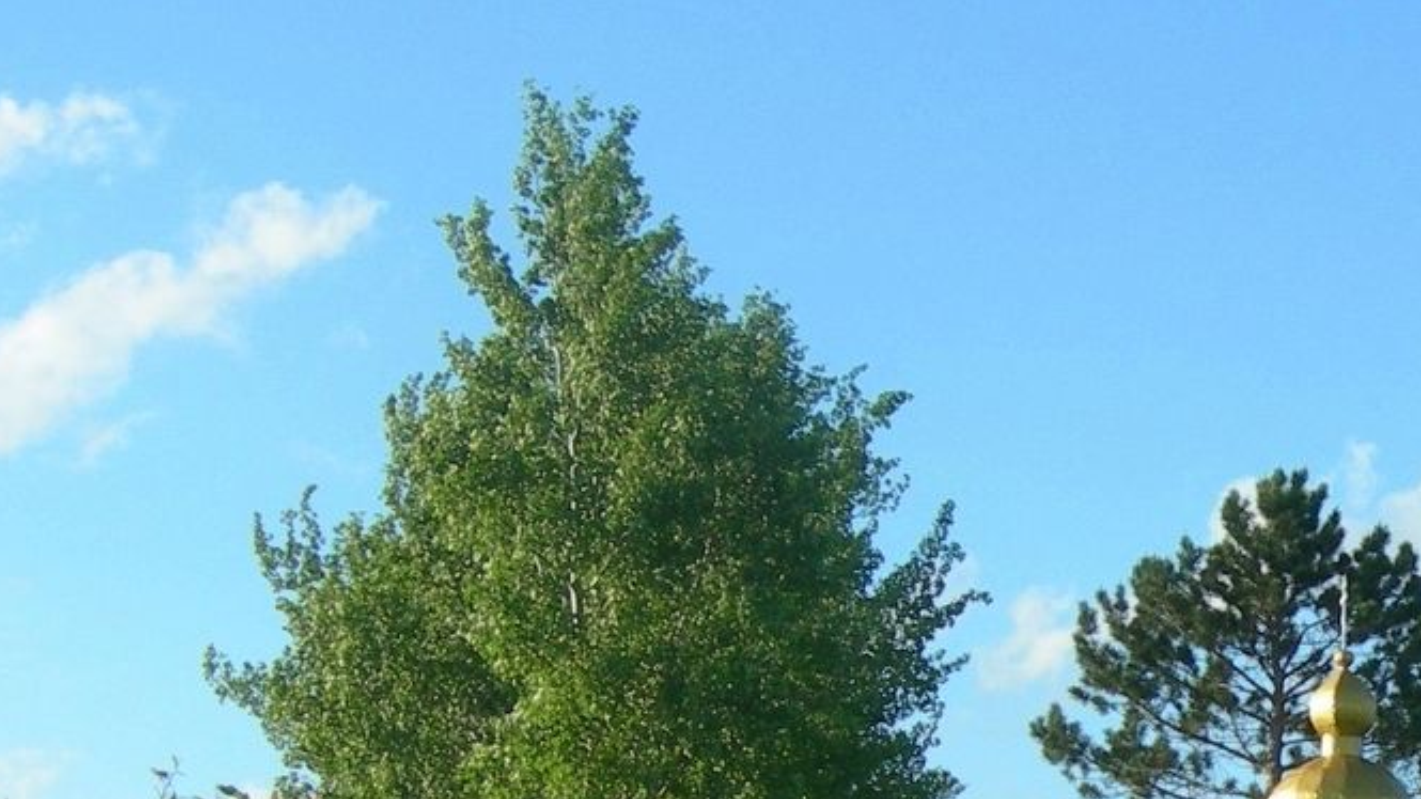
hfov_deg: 18.3
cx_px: 1641
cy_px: 891
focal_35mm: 112
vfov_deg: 10.7
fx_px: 4220
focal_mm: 7.8
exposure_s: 1/284
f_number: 4.8
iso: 50
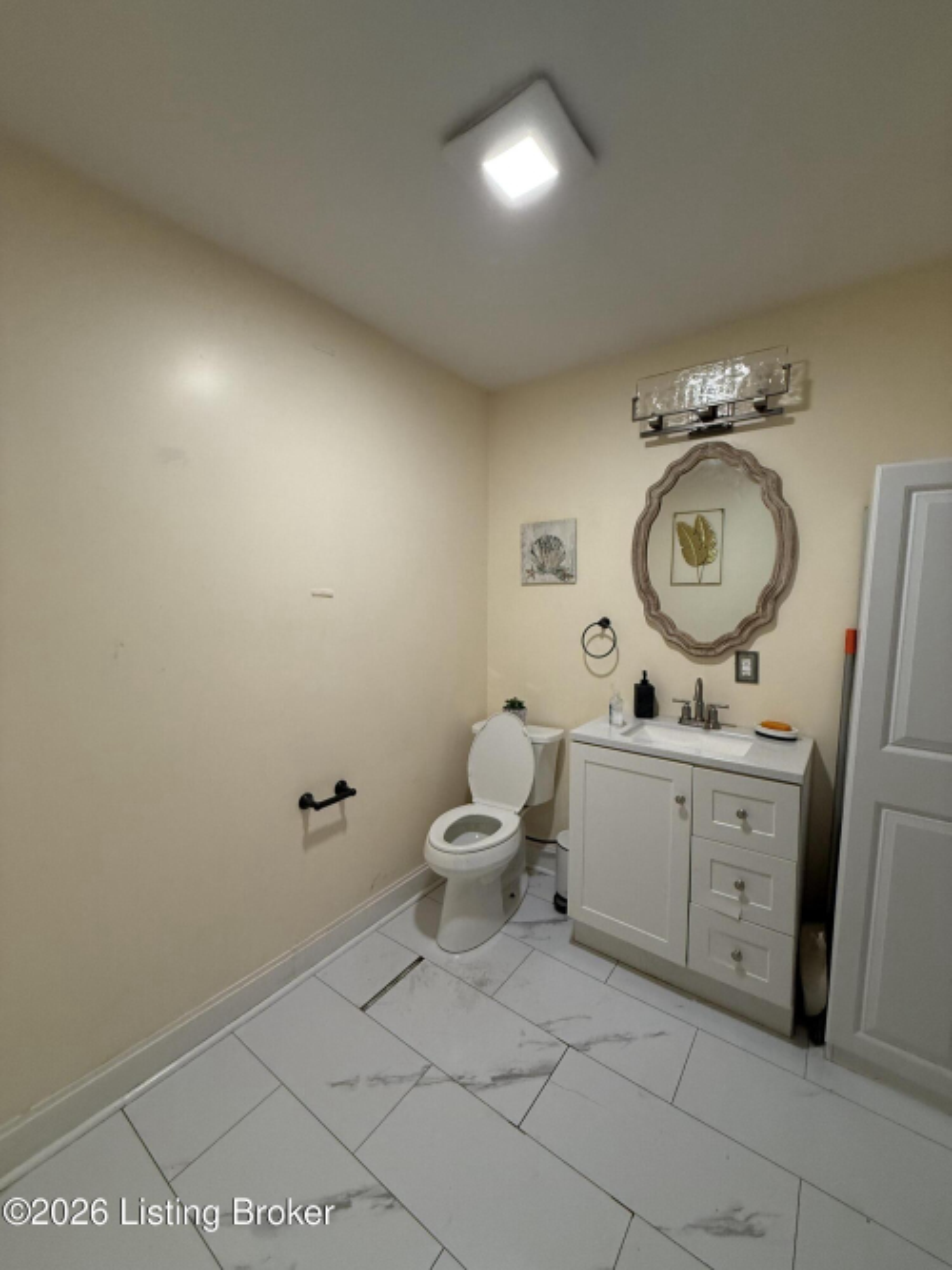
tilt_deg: -5.5
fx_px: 514
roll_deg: -1.2
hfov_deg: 85.7
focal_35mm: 14
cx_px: 476
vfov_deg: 102.1
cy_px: 635
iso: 250
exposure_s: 1/120
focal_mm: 2.22
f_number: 2.2
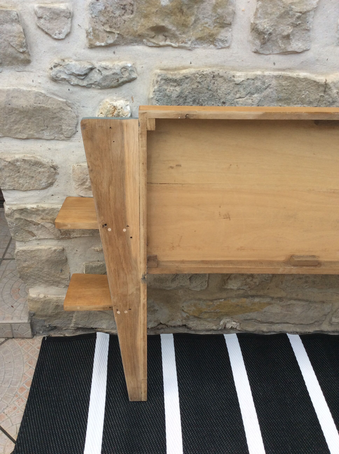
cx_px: 170
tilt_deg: -33.6
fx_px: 419
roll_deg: -2.6
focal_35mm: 32
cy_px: 227
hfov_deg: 44.1
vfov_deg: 56.9
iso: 32
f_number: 2.4
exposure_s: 1/100
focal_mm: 3.3
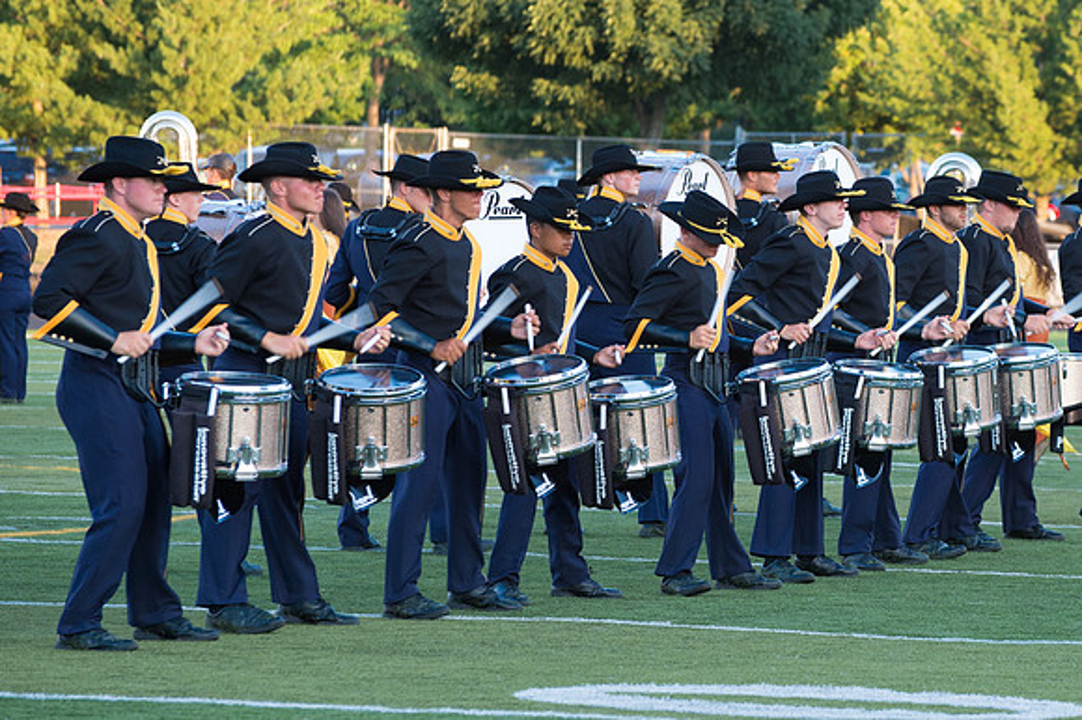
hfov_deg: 8.3
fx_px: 7434
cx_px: 863
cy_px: 337
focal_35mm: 247
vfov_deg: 5.5
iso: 640
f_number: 6.3
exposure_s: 1/200
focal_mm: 140
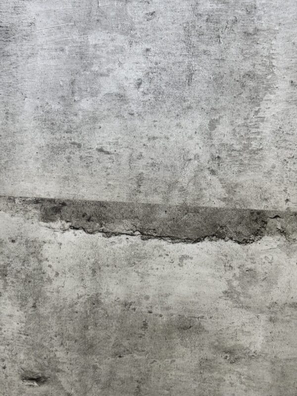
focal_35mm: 48
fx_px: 549
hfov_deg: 30.3
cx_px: 148
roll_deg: +0.7
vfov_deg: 39.7
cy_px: 198
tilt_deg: -25.8
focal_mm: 6.76
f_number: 1.78
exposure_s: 1/100
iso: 64
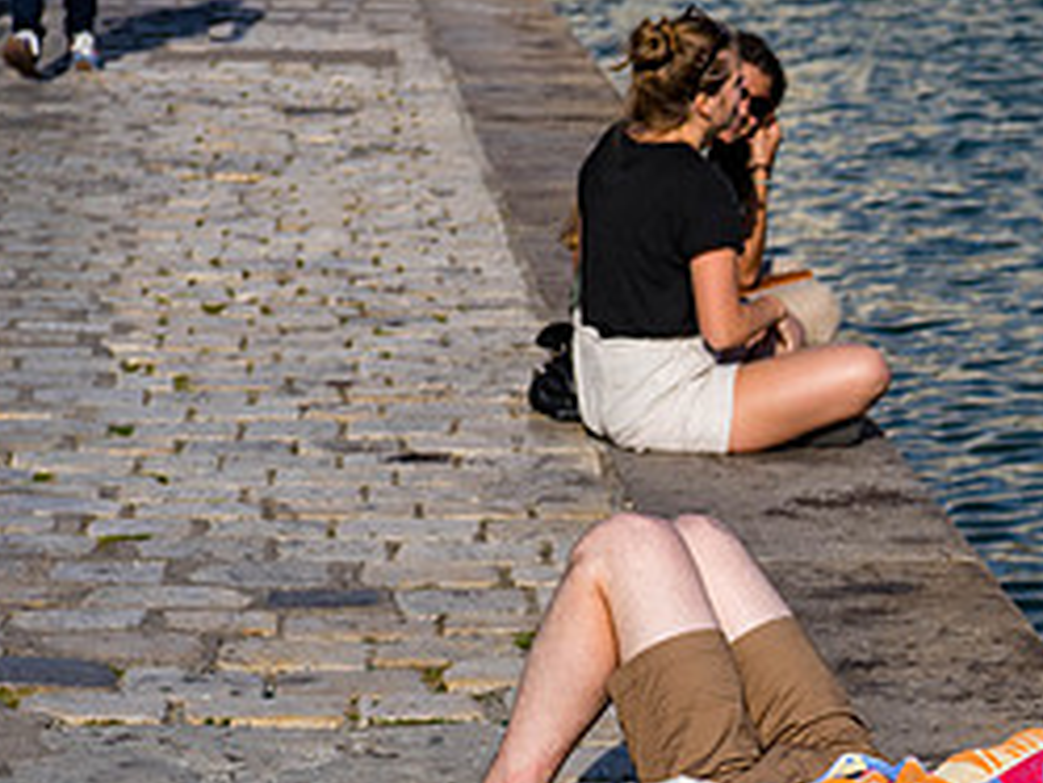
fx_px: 4733
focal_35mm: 157
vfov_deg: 9.4
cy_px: 659
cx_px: 1156
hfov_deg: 12.4
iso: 64
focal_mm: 70
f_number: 7.1
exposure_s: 1/800
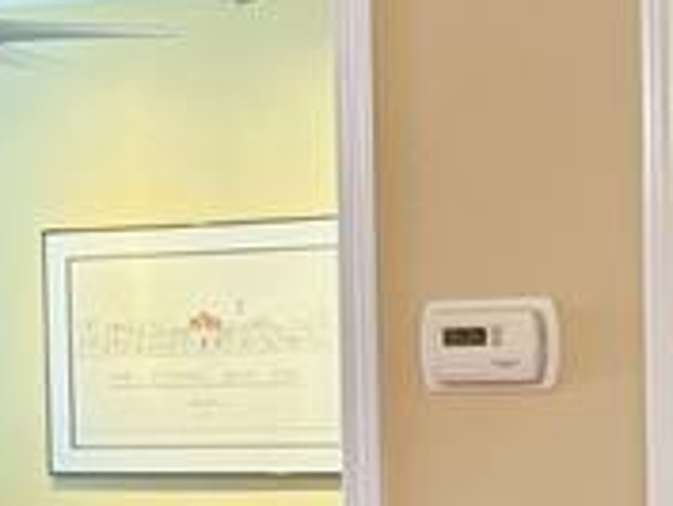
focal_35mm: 139
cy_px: 415
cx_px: 65
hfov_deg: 14.0
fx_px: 2704
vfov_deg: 10.6
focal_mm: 6.76
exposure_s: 1/60
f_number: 1.78
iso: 250
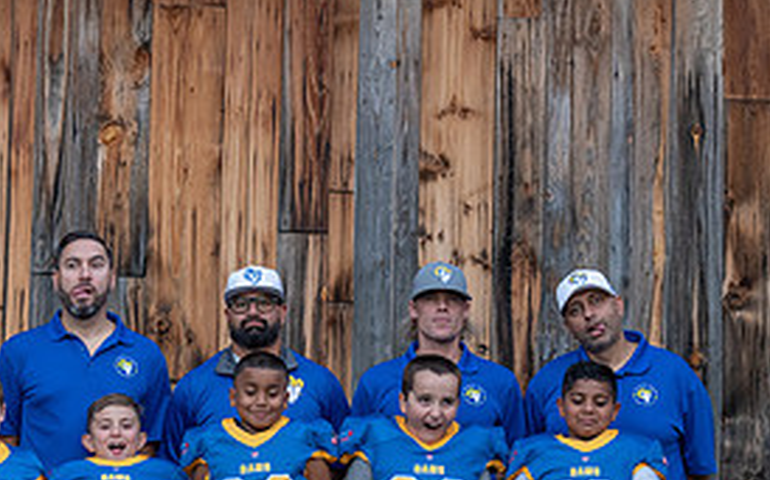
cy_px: 507
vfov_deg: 8.6
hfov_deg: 13.8
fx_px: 3167
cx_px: 289
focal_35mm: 151
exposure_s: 1/320
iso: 1600
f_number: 3.5
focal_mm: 70
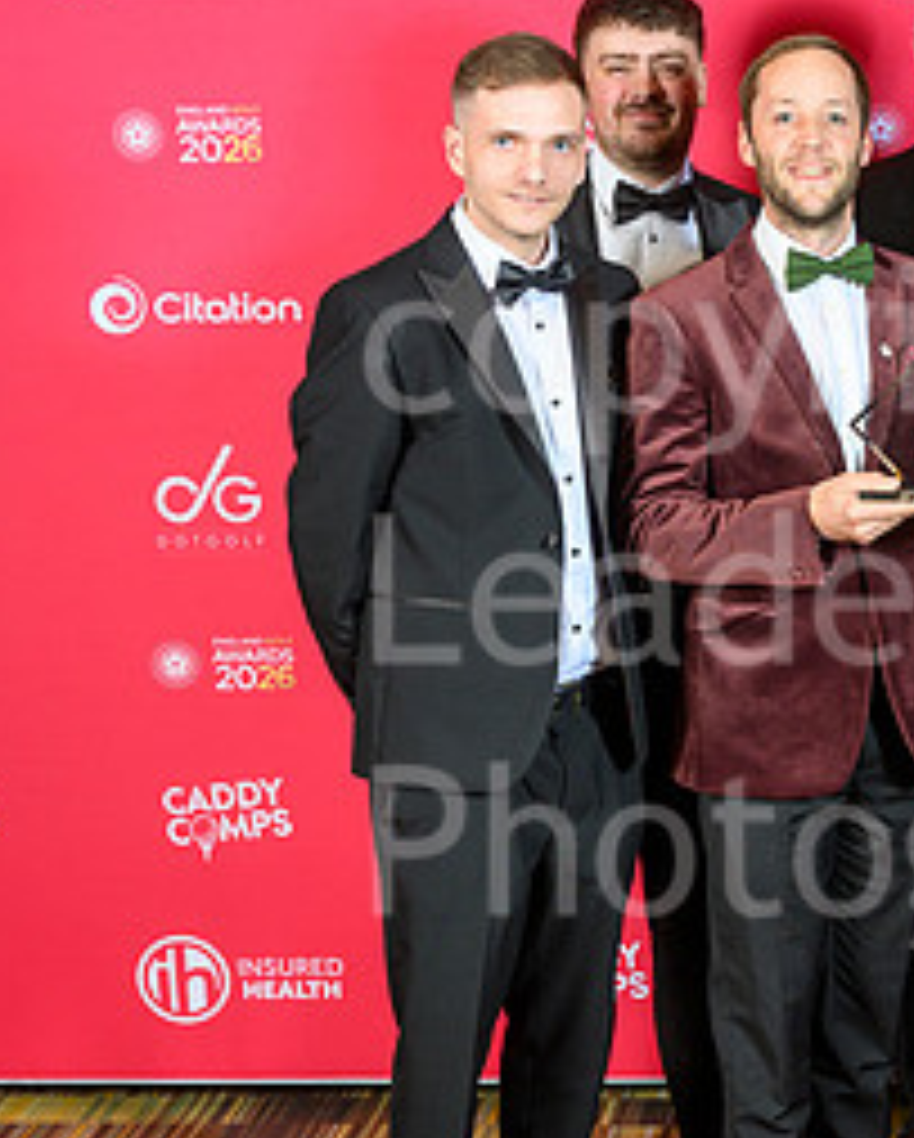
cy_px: 632
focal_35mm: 86
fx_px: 2903
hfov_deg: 17.4
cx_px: 955
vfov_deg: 22.2
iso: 250
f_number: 5.6
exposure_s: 1/160
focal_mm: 40
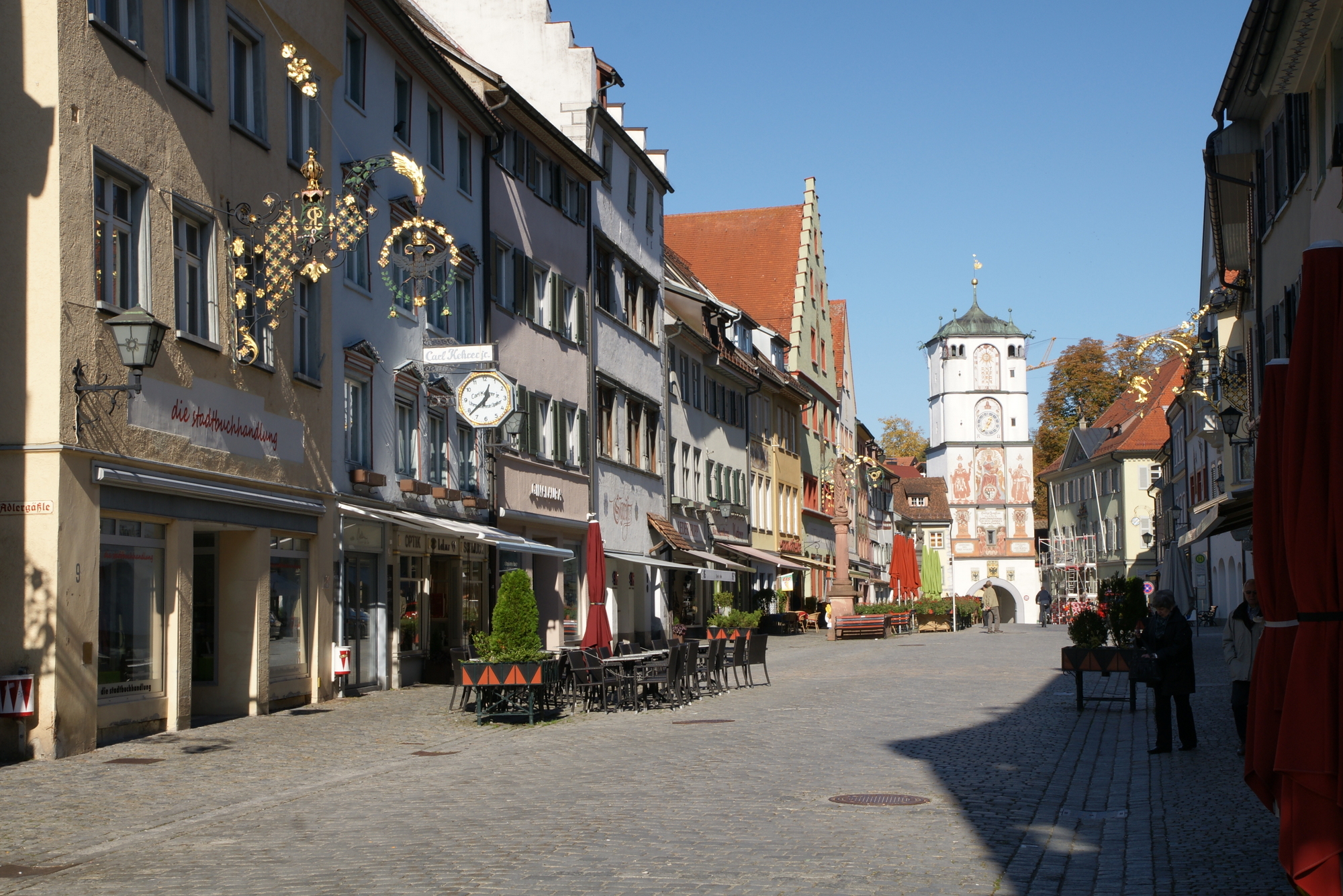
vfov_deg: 25.8
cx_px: 672
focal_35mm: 52
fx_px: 1959
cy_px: 448
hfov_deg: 37.8
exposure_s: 1/125
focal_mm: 35
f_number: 11
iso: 100
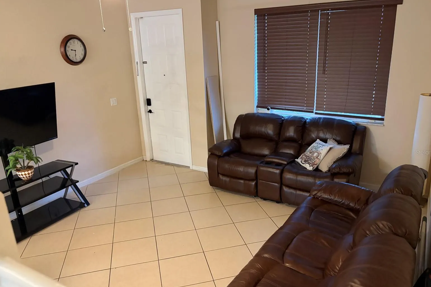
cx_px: 219
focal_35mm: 28
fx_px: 335
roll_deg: +2.5
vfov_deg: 46.4
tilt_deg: -16.4
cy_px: 152
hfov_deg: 65.5
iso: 500
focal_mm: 5.96
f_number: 1.6
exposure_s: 1/40
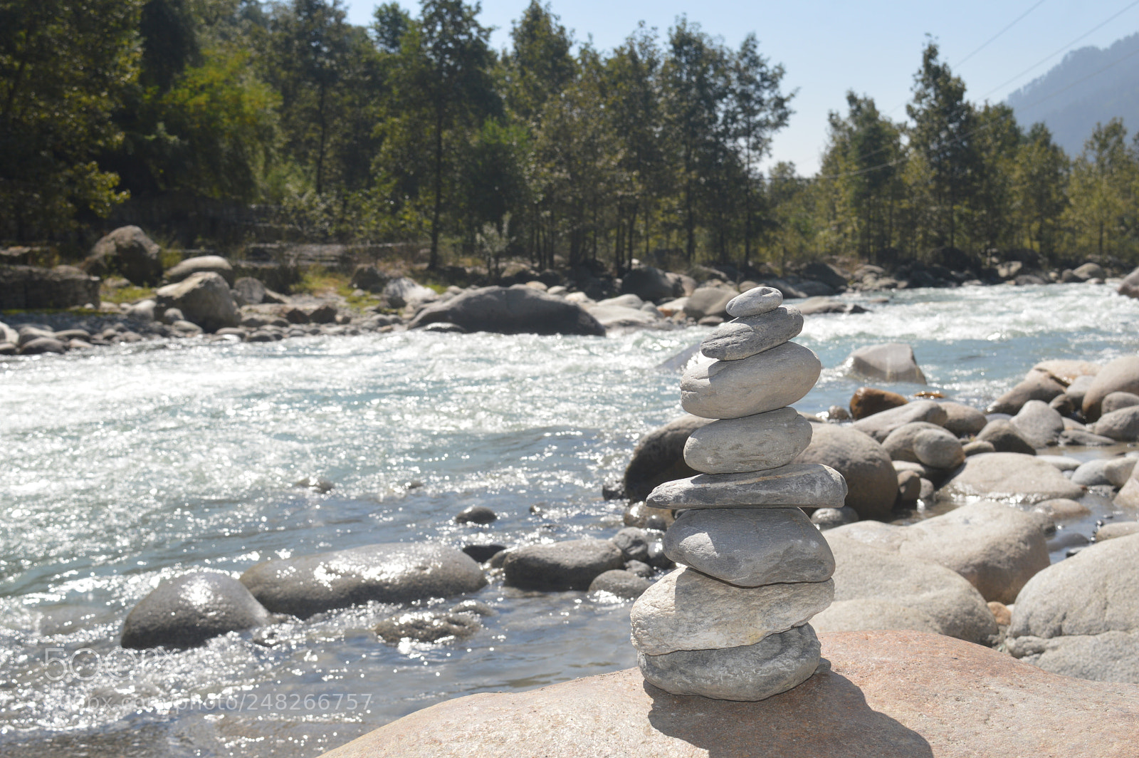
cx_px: 570
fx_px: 1612
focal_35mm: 51
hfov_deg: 38.9
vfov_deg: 26.4
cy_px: 379
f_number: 11
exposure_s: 1/200
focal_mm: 34
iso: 100
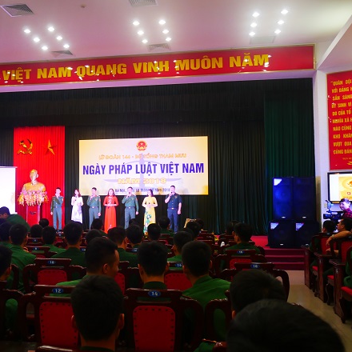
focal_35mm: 41
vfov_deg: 40.9
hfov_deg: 40.5
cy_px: 174
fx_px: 472
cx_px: 124
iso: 800
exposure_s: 1/60
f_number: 4.1
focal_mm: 17
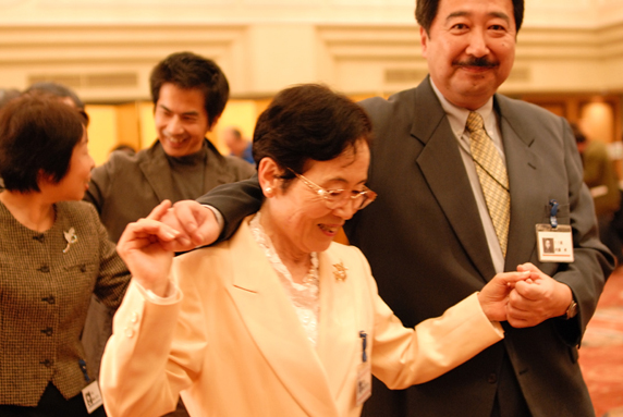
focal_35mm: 47
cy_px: 210
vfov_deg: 28.7
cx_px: 309
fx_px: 814
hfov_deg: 41.9
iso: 800
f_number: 2
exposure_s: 1/60
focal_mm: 28
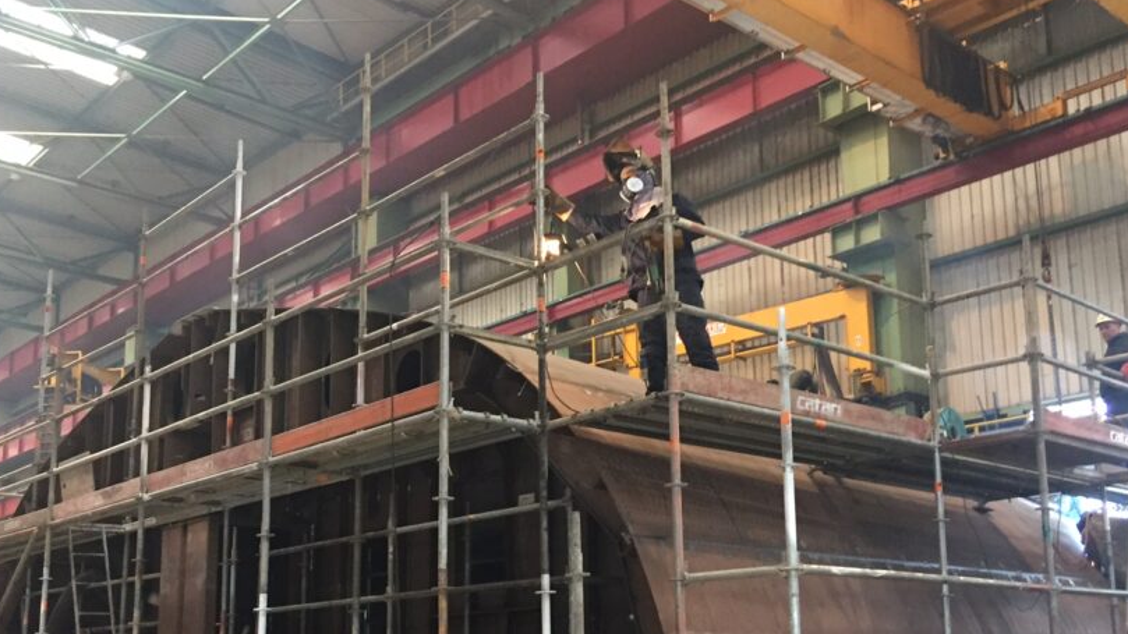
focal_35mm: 40
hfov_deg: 50.5
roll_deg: +0.9
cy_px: 468
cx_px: 584
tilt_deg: +10.7
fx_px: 1196
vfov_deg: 29.3
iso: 250
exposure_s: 1/33
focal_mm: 4.15
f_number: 2.2
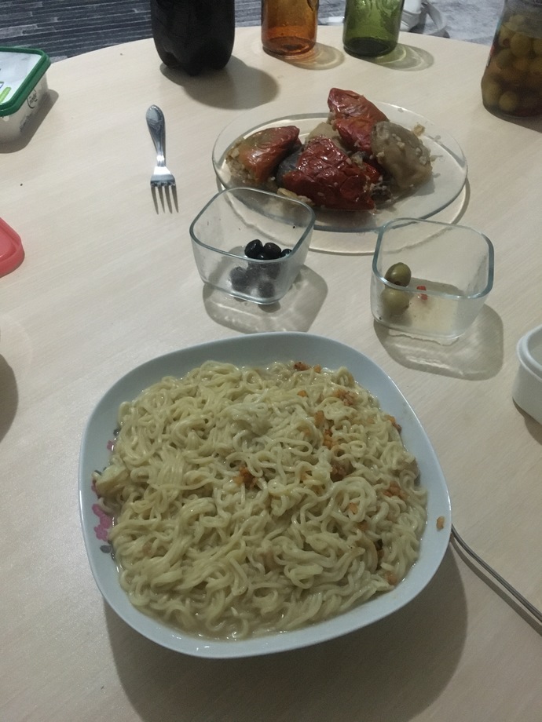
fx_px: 605
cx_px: 271
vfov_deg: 61.7
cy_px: 361
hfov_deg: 48.2
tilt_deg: -48.7
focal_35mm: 29
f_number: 2.2
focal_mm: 4.15
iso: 320
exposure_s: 1/17
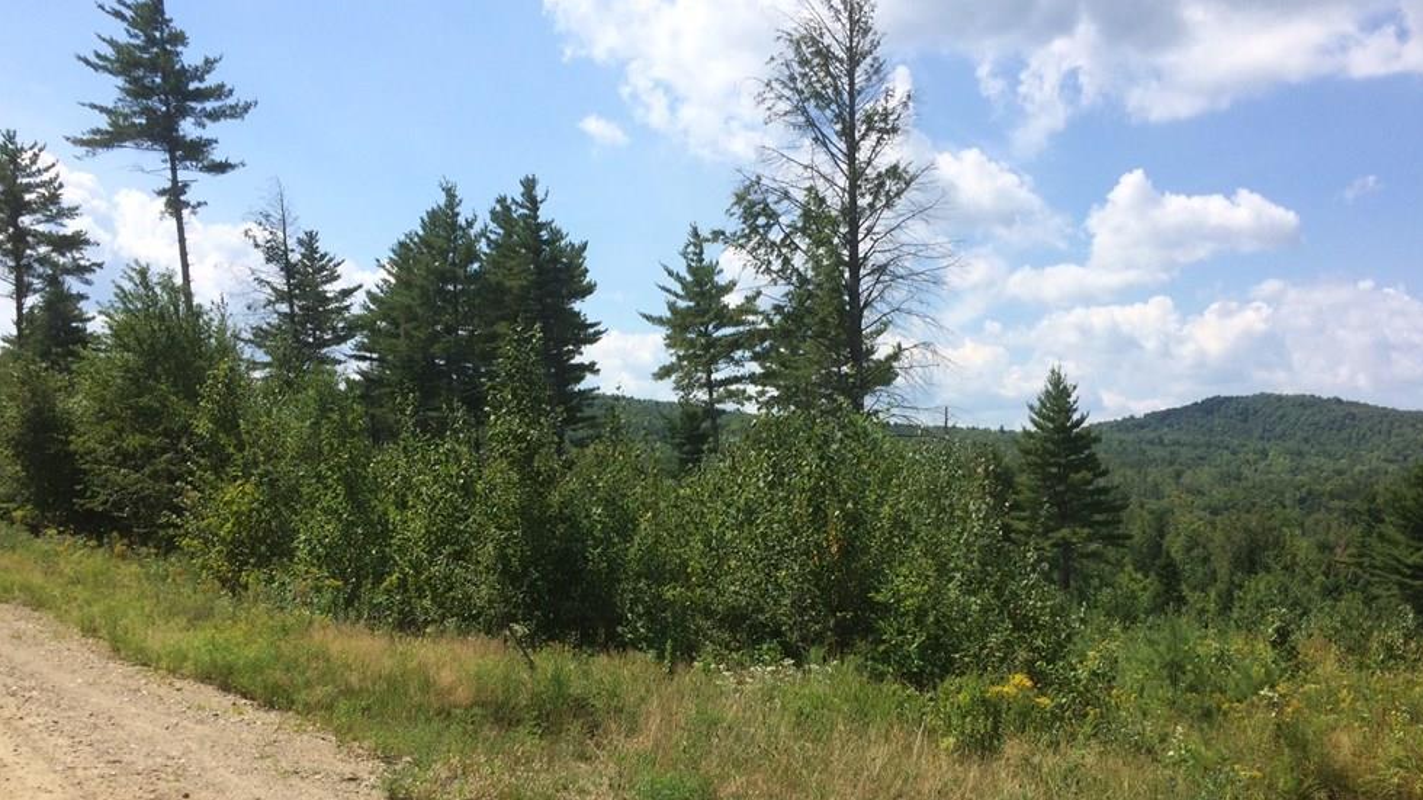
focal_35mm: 33
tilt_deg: +0.1
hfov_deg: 59.5
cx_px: 719
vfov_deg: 35.4
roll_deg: +0.2
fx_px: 1245
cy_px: 499
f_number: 2.2
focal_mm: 4.15
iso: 32
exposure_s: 1/2740
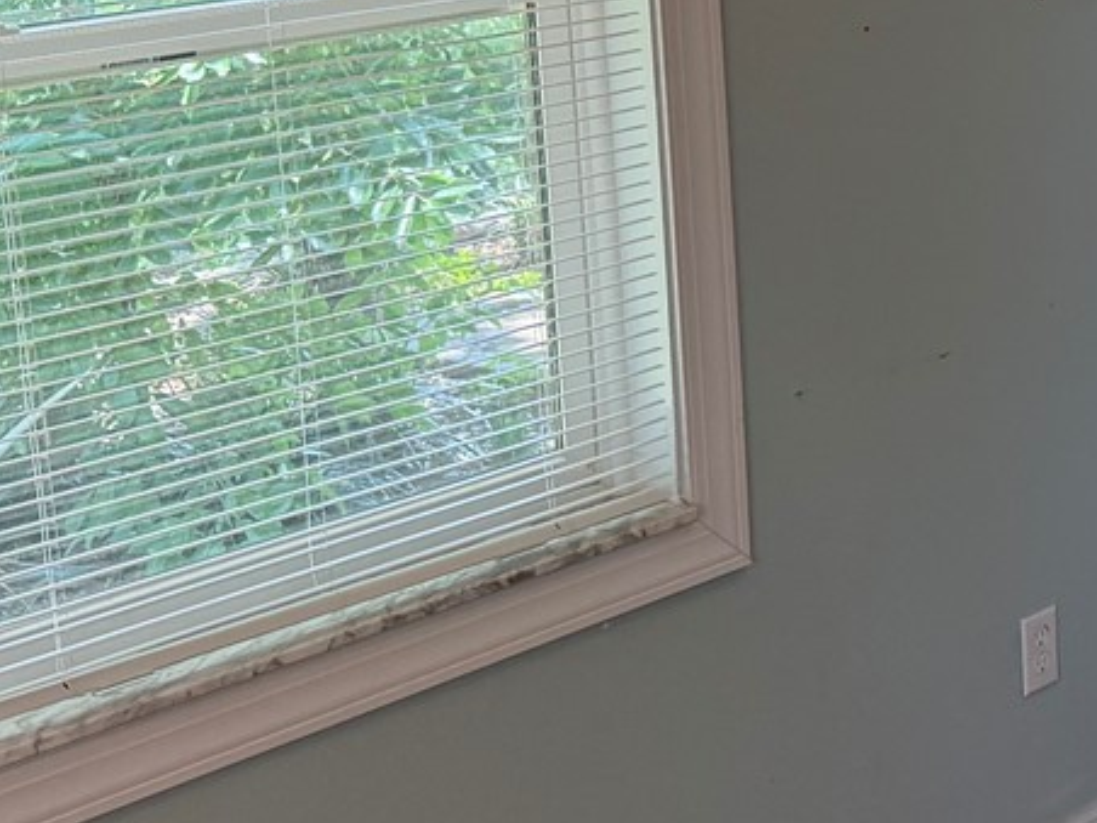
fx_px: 2694
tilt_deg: -12.0
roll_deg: -0.5
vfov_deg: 17.2
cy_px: 148
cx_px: 1512
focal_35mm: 85
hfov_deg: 20.5
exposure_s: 1/120
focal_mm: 6.76
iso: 200
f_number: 1.78
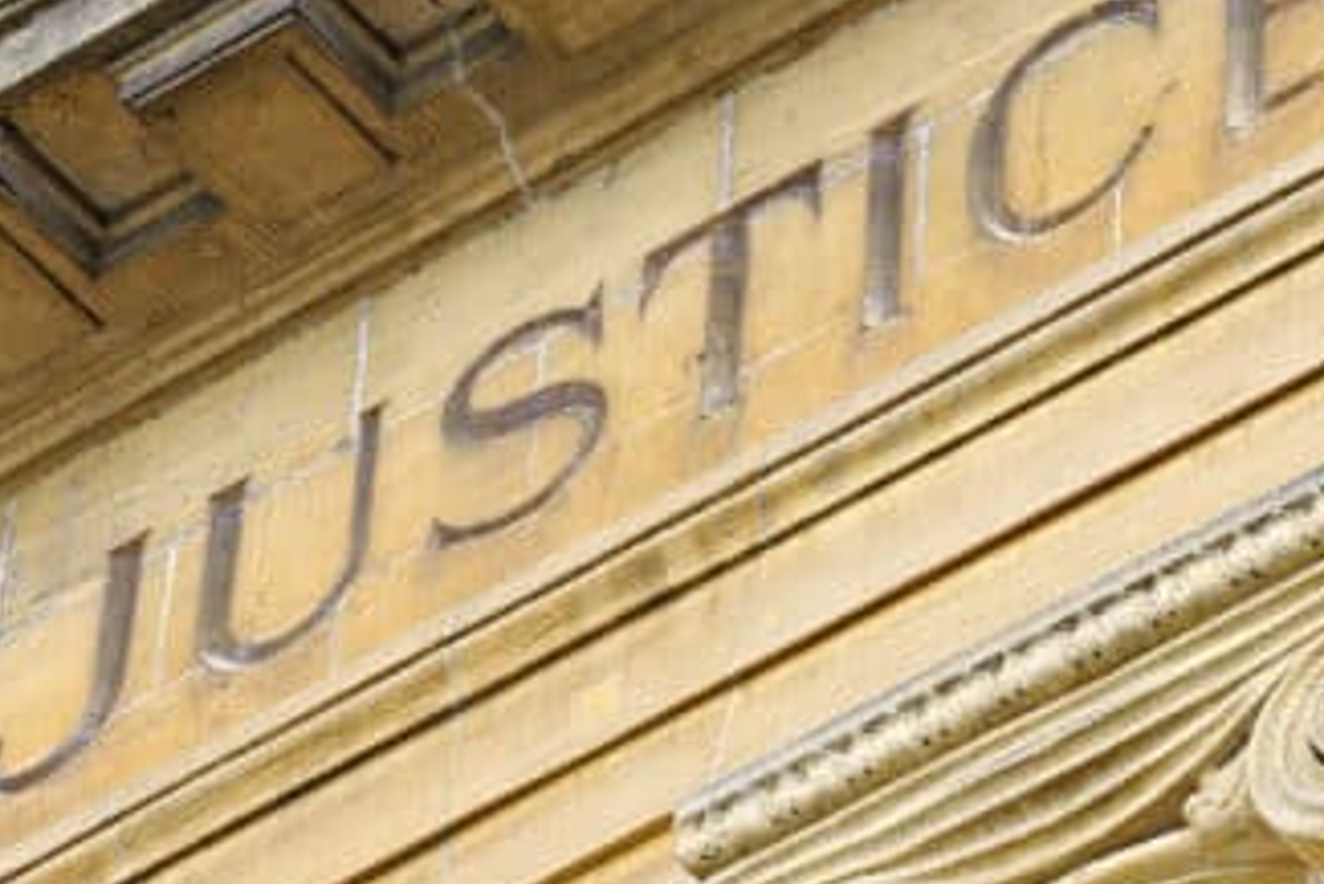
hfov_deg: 8.3
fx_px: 9161
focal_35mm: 249
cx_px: 705
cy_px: 314
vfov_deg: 5.5
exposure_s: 1/15
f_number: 11
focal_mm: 180
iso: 100
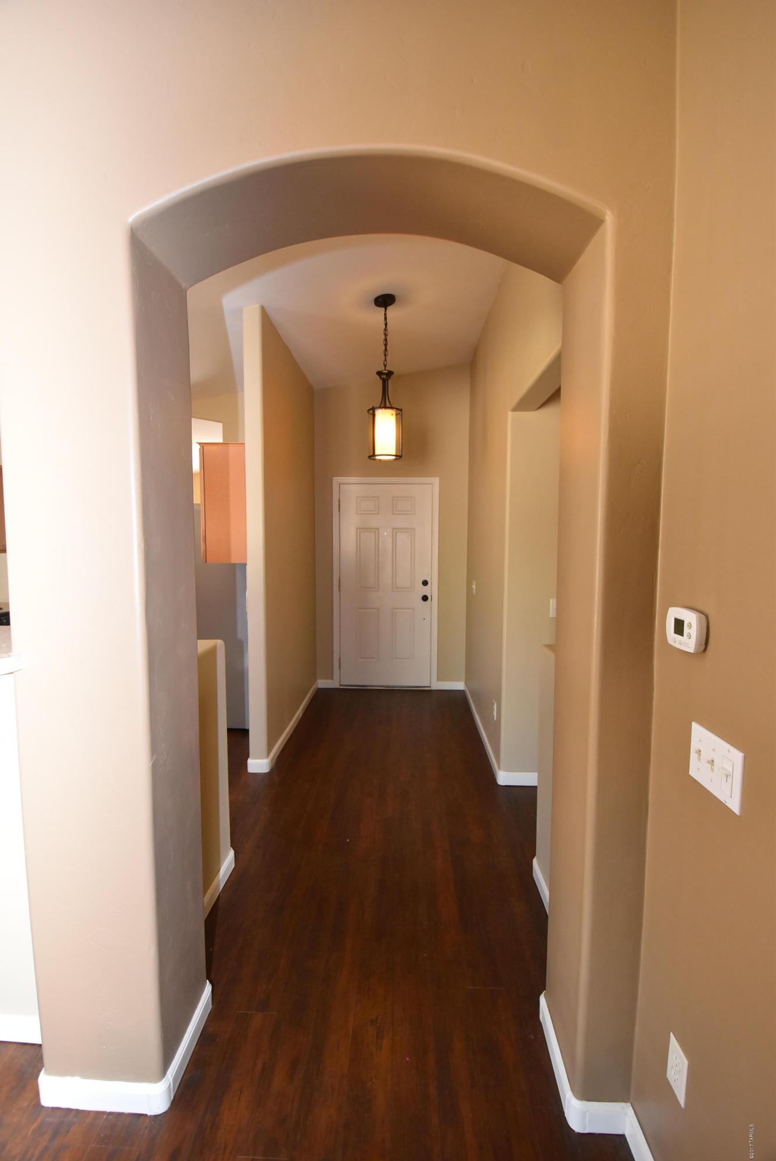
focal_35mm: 15
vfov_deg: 100.4
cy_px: 580
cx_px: 388
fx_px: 484
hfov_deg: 77.4
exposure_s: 1/80
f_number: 4.5
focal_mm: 10
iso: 800
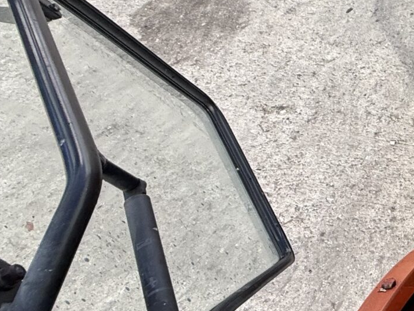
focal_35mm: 51
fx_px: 610
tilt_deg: -53.2
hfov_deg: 23.5
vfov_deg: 27.1
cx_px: 710
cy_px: 4
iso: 50
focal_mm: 2.22
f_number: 2.2
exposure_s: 1/237
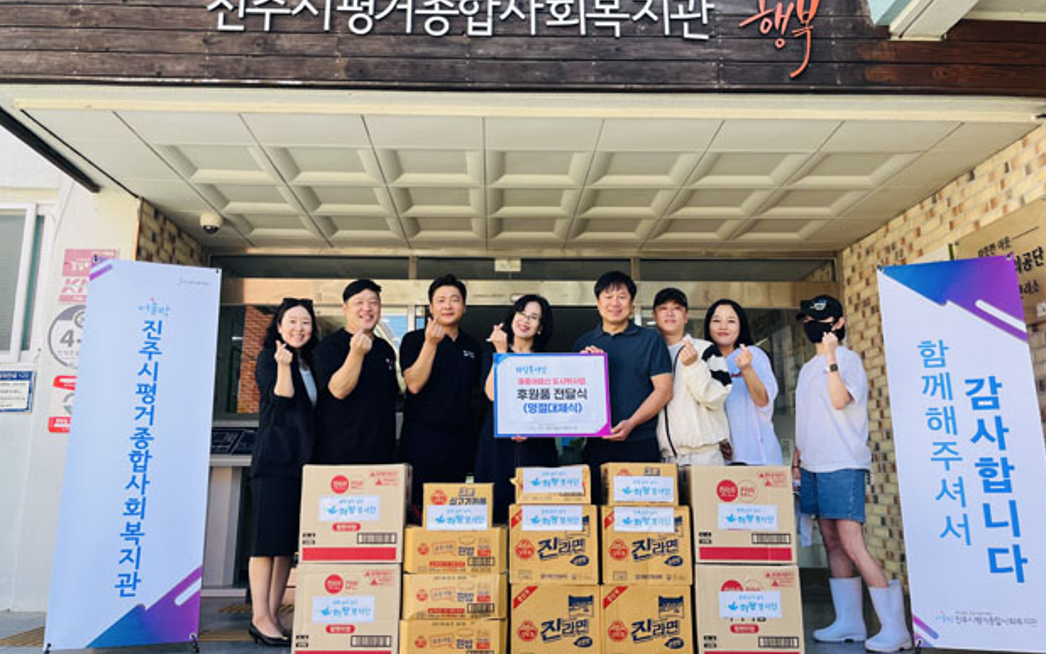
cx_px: 520
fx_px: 827
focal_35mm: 29
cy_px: 290
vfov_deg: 43.1
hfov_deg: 64.6
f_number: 1.6
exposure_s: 1/381
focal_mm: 5.1
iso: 50
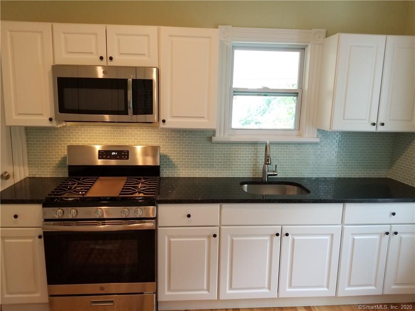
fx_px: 312
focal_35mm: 26
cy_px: 156
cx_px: 208
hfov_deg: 67.3
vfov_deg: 53.1
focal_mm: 4.25
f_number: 1.7
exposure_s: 1/40
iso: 160
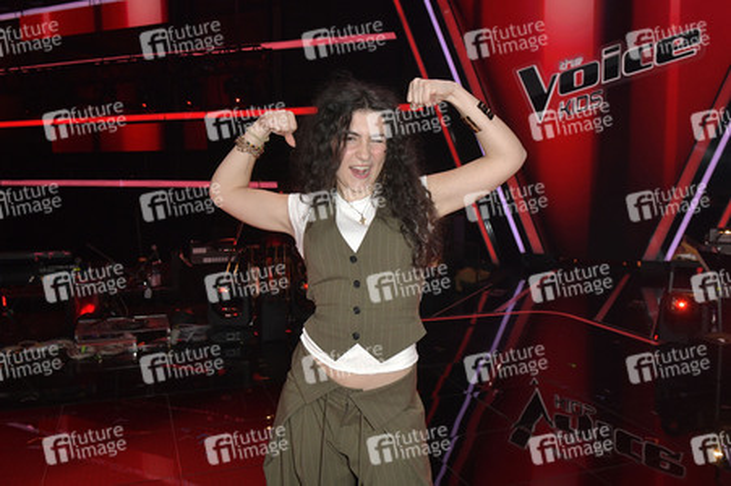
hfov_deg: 58.8
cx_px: 366
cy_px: 243
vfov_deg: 41.1
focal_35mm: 32
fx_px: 649
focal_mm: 32
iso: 2500
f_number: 7.1
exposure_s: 1/200
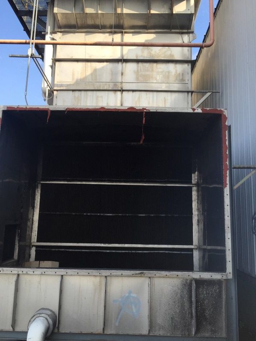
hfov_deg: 48.2
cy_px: 170
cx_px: 128
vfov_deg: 61.7
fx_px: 286
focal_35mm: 29
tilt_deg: +10.4
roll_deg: -0.9
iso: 32
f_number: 2.2
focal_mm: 4.15
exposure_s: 1/732
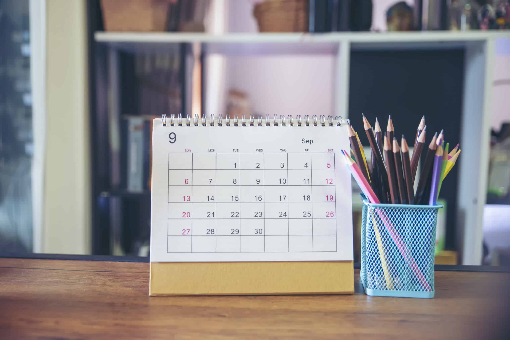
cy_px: 170
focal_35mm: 36
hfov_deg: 53.1
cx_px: 255
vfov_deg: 36.9
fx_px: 510
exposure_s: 1/100
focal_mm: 36
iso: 640
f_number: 2.8
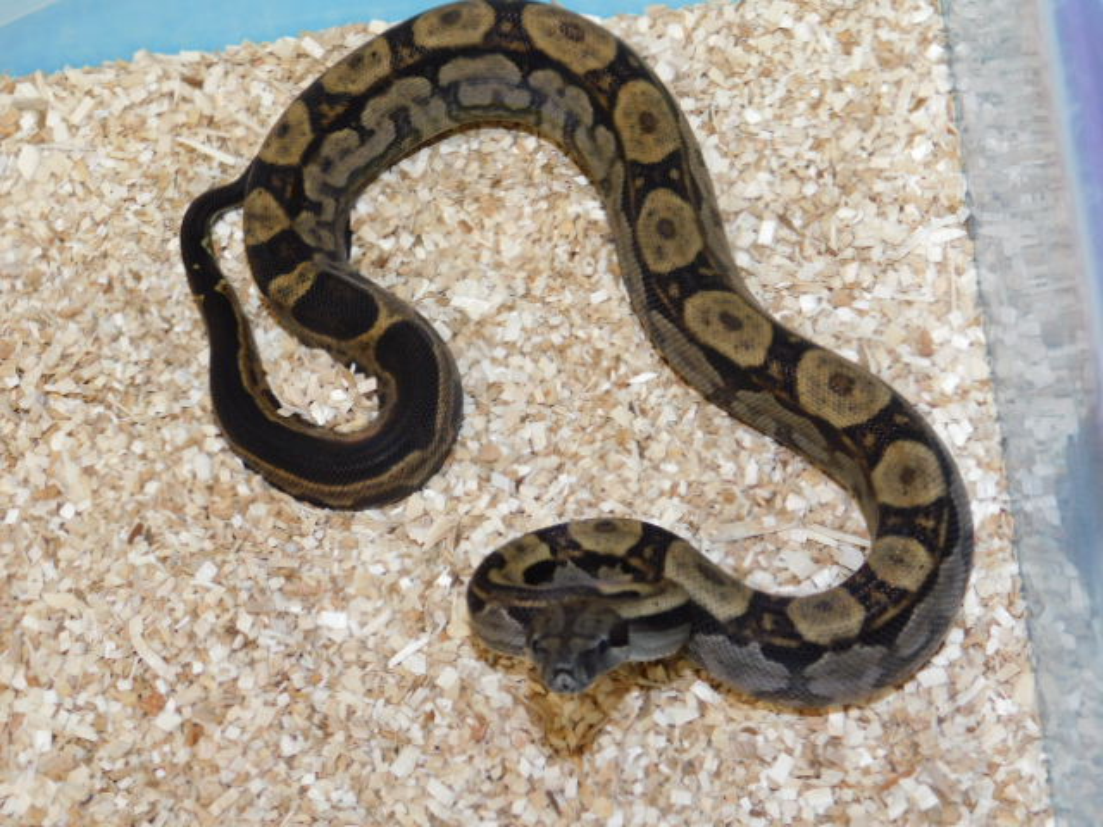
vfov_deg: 22.3
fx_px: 2103
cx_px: 552
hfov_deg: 29.4
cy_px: 414
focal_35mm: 66
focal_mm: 11.7
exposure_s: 1/30
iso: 200
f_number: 4.2
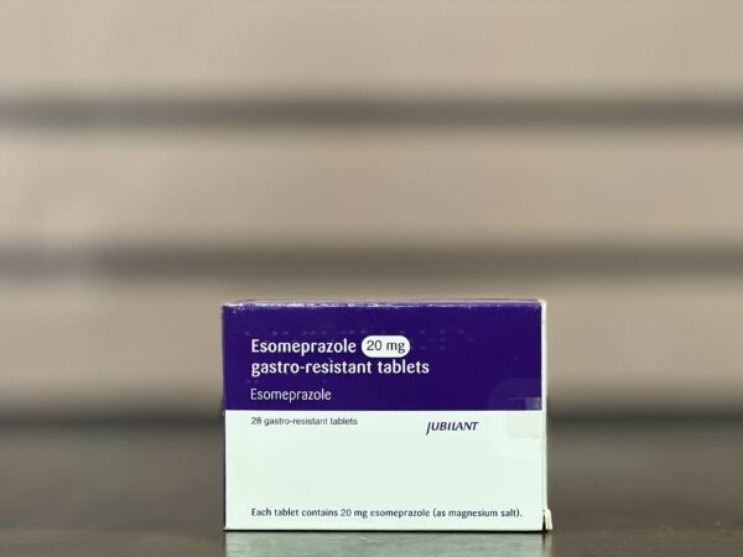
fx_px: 1653
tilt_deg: -0.9
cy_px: 278
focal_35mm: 77
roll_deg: +0.7
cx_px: 372
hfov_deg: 25.3
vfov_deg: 19.1
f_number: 2.8
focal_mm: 9
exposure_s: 1/23
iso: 400
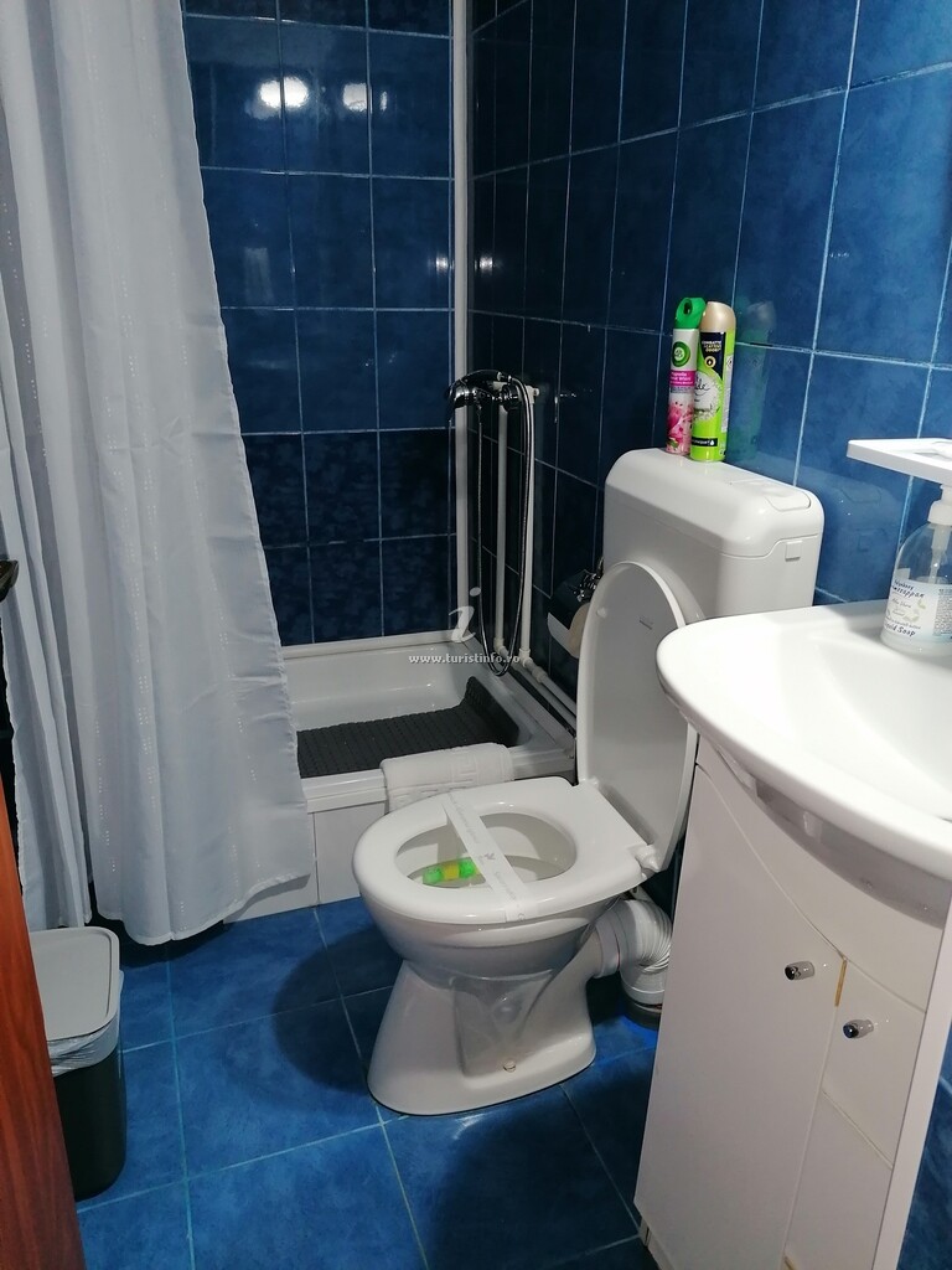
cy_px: 635
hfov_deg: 51.4
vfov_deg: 65.3
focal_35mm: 27
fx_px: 990
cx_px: 476
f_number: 1.8
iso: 160
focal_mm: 4.75
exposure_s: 1/33.3
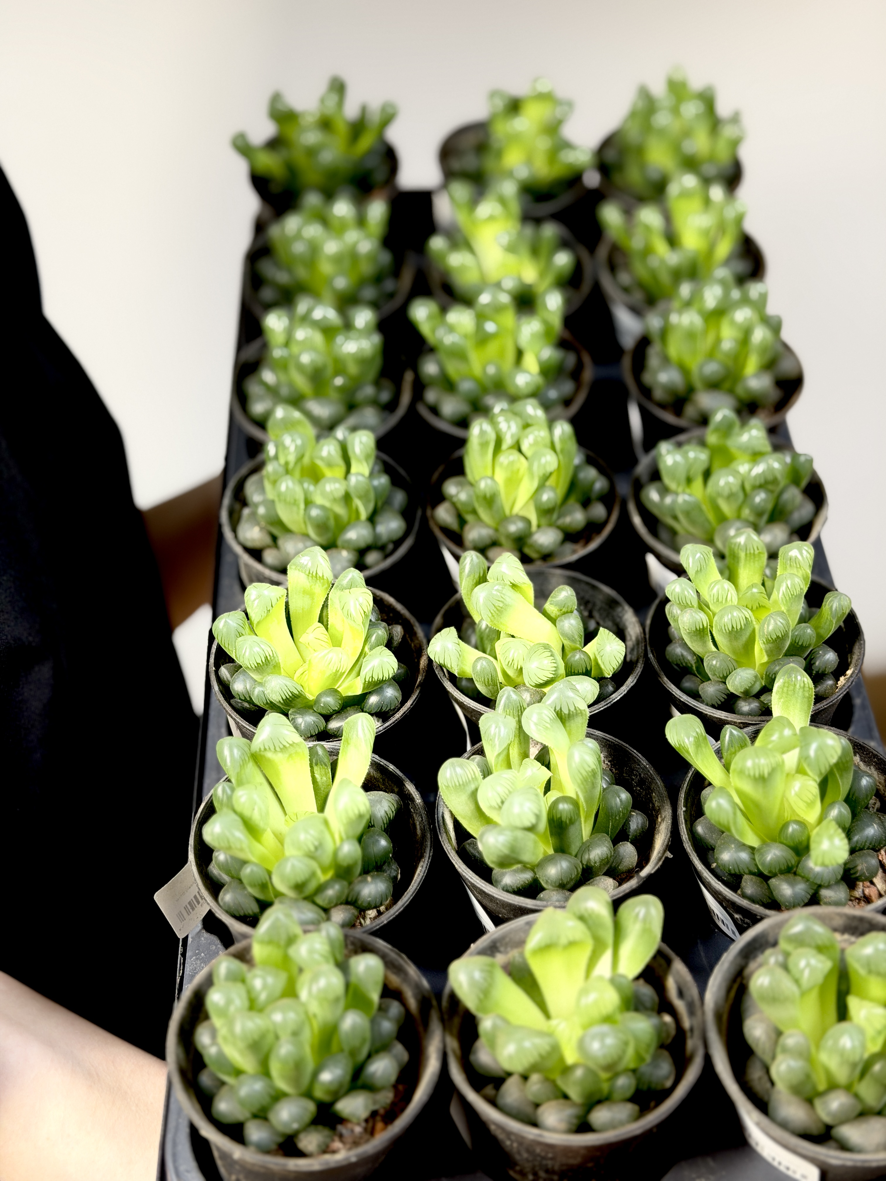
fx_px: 1638
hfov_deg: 30.3
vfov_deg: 39.7
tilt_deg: -22.3
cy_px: 590
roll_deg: +1.1
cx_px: 443
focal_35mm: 48
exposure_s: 1/60
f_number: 1.78
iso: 100
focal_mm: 6.76
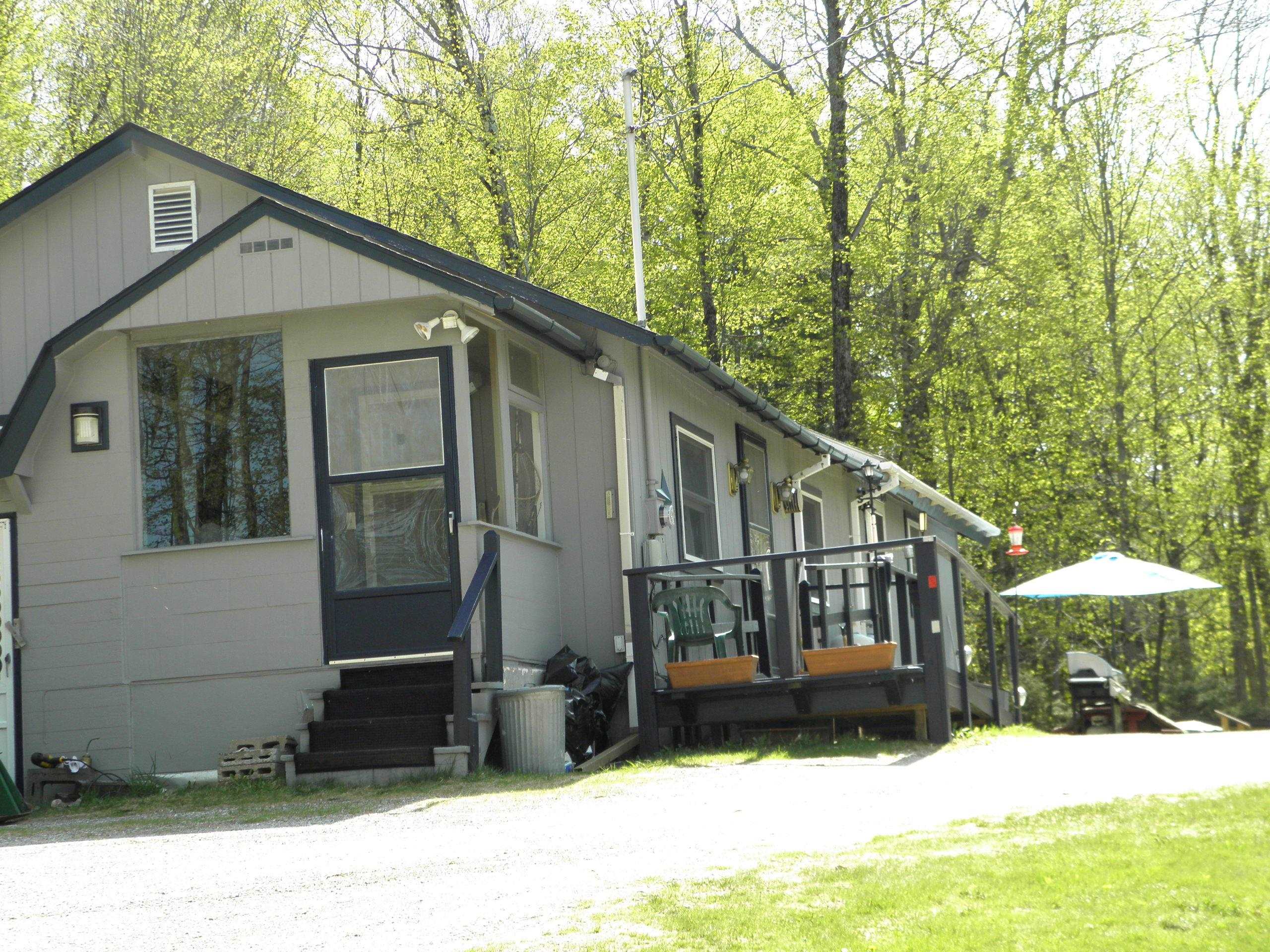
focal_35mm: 68
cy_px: 476
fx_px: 2495
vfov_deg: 21.6
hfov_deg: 28.6
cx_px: 635
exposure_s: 1/125
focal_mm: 12.2
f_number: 4.3
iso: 100
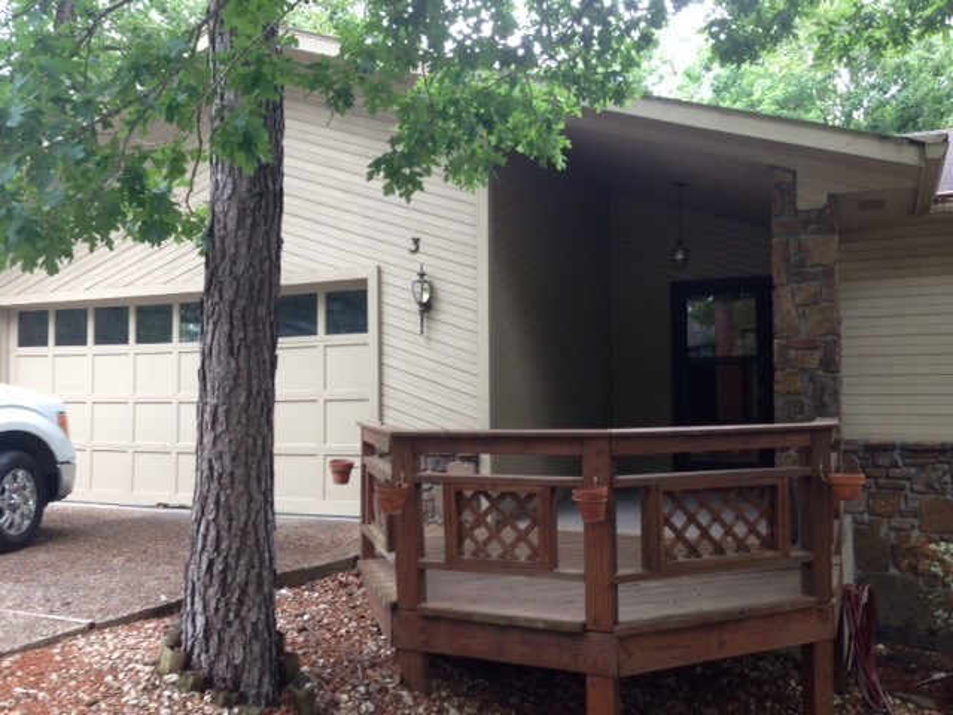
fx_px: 909
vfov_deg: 42.9
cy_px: 358
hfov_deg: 55.4
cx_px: 476
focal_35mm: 33
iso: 80
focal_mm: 4.13
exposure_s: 1/60
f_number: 2.4
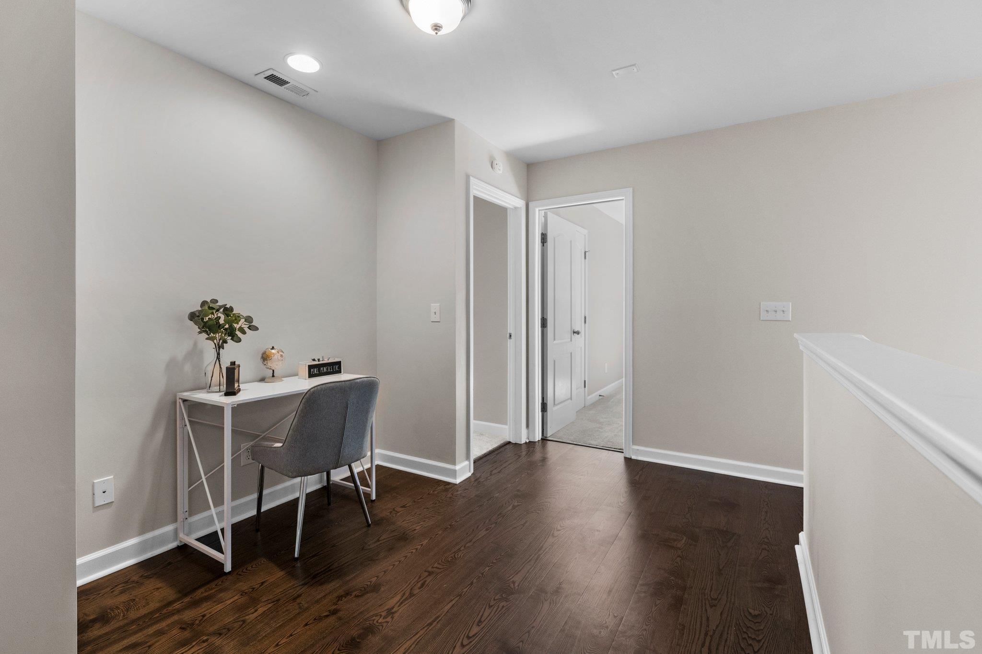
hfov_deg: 96.7
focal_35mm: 16
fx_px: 436
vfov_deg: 73.7
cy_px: 327
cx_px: 491
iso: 400
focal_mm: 16
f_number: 5
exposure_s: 1/40
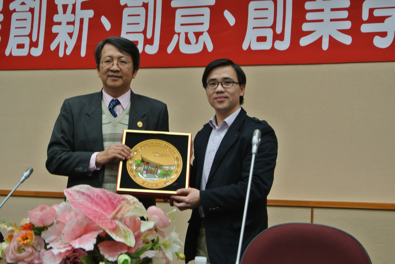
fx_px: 615
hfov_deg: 35.6
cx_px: 198
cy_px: 132
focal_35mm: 56
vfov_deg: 24.3
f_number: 5
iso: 400
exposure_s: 1/30
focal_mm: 21.1
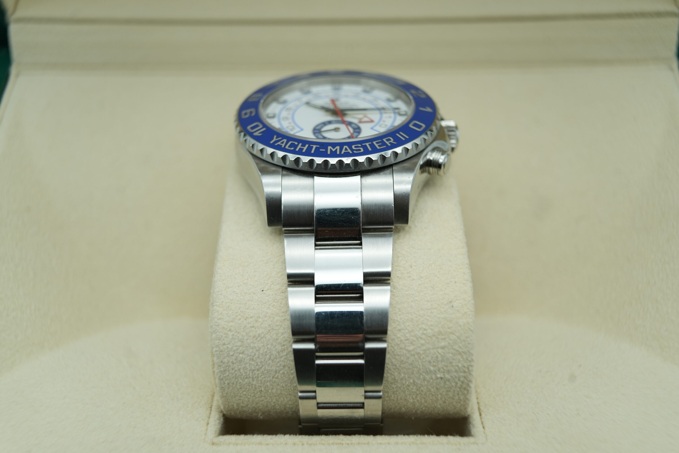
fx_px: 660
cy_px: 226
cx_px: 340
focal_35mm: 35
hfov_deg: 54.4
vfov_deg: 37.9
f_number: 5
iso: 400
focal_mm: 35
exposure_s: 1/250
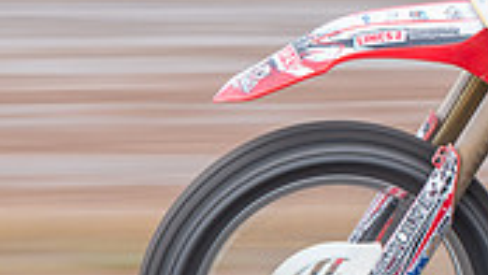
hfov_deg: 2.3
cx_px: 839
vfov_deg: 1.3
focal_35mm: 926
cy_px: 101
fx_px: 11986
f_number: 9
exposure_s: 1/160
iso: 200
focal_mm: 200
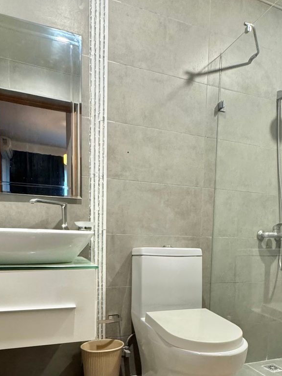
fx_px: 315
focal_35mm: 29
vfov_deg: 59.2
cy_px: 271
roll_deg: -1.3
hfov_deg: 48.1
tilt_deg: -6.1
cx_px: 157
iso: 500
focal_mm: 2.22
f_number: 2.2
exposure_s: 1/60
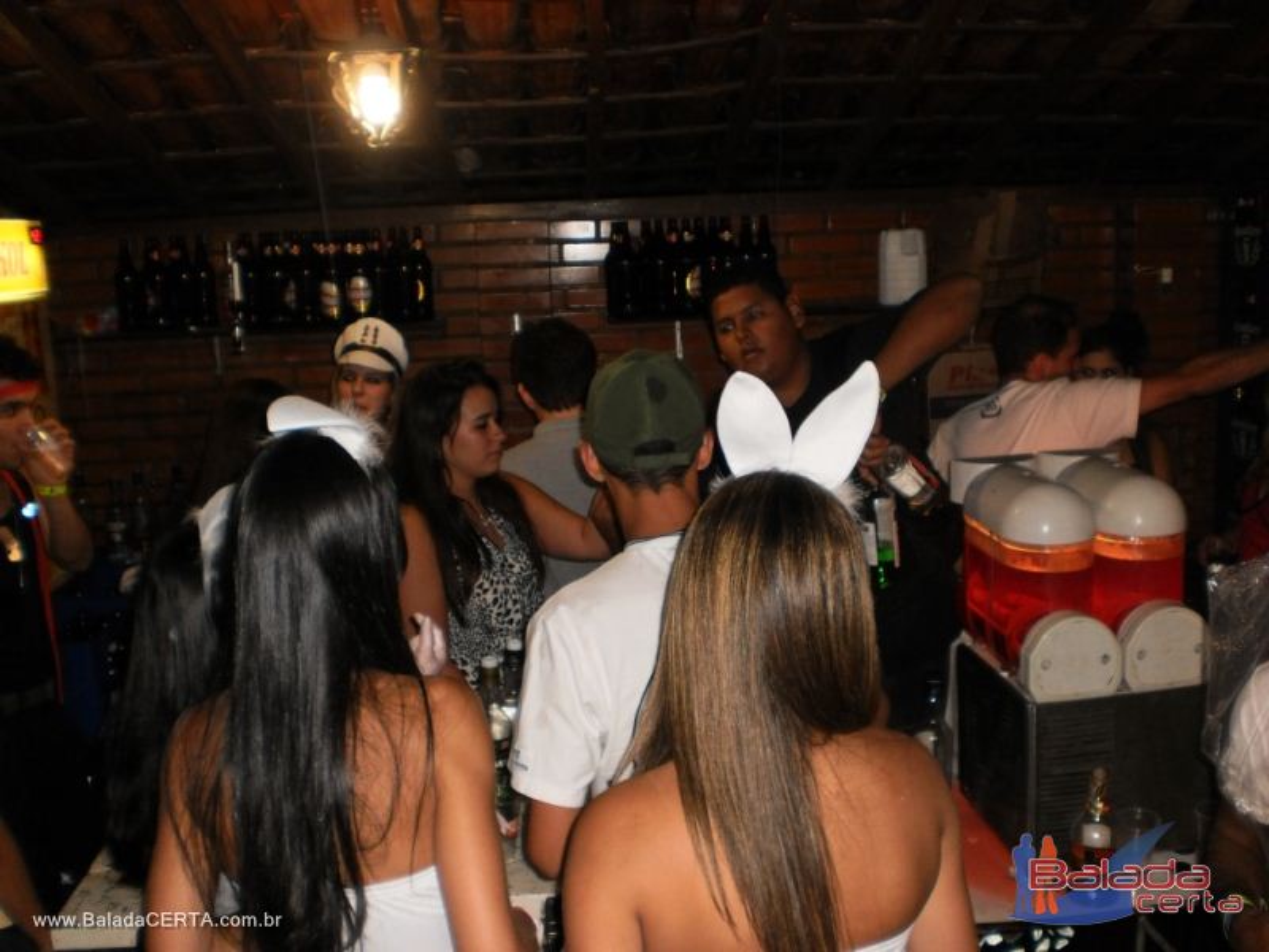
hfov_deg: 51.4
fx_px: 1320
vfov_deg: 39.7
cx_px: 634
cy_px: 476
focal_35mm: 36
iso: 125
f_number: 3.1
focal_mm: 6.3
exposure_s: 1/30
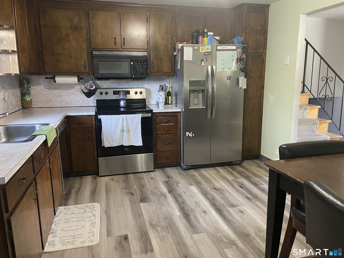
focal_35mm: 26
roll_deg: +0.7
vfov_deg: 53.1
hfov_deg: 67.3
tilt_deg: -11.0
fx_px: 258
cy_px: 129
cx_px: 172
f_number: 1.6
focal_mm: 4.2
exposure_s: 1/60
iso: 400
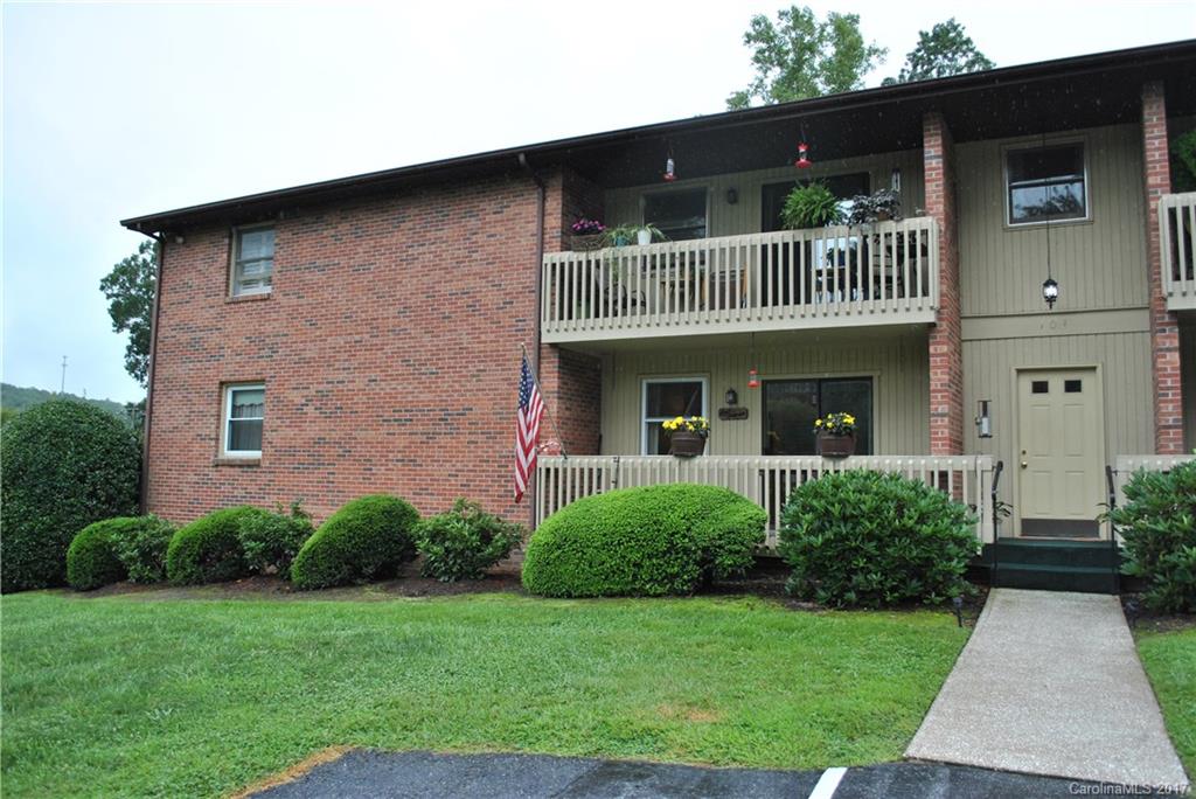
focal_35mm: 27
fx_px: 897
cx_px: 598
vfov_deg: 48.0
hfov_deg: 67.4
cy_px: 400
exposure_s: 1/500
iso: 200
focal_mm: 18
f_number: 4.5
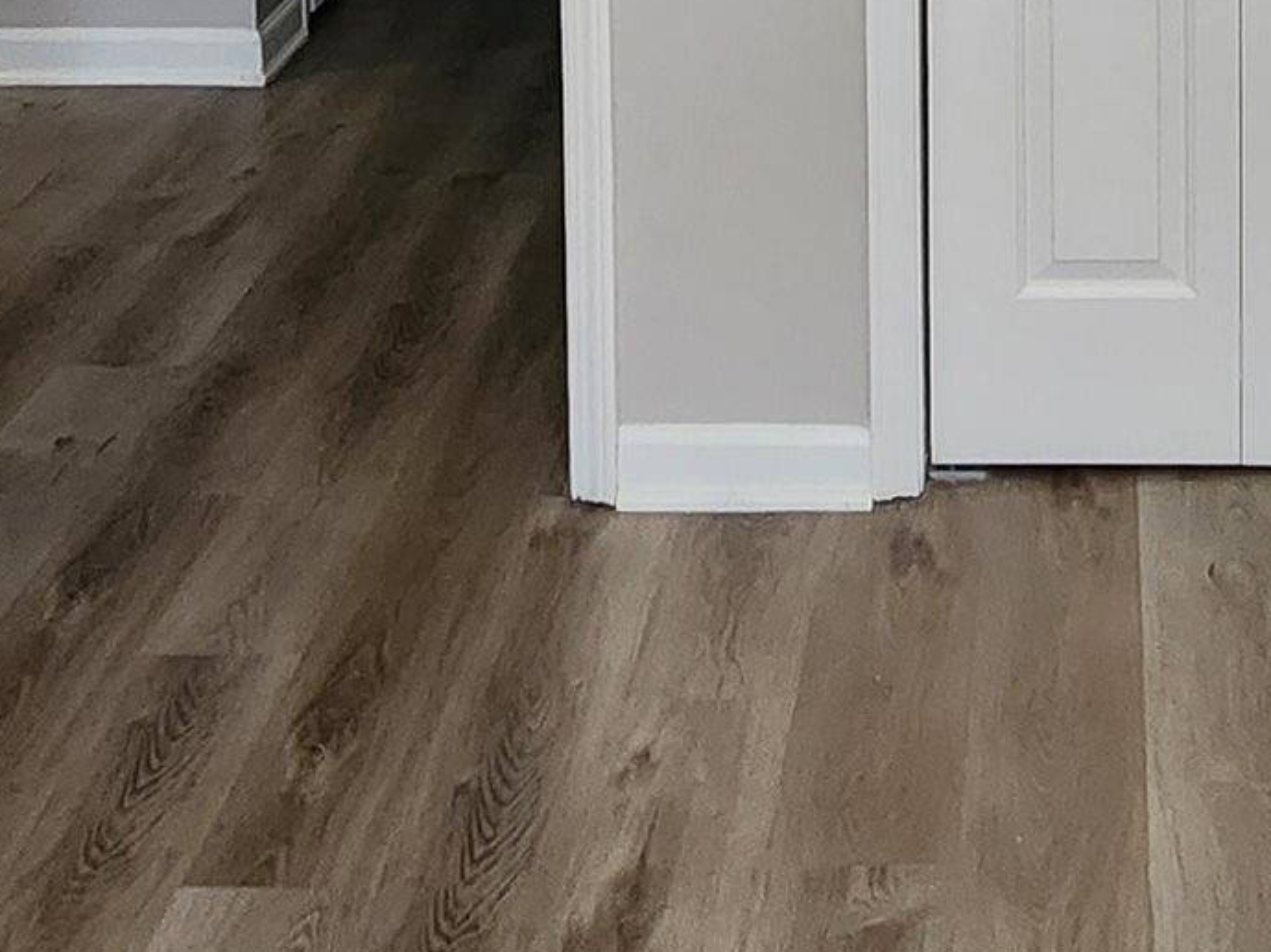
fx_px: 2128
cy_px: -736
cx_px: 1020
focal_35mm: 58
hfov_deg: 32.3
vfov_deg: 19.3
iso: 320
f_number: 2.2
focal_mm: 2.2
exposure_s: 1/60
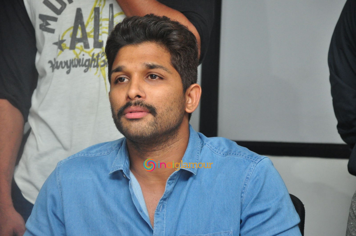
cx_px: 178
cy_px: 118
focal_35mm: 158
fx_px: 1556
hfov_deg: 13.1
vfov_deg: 8.7
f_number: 6.3
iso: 1600
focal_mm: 105
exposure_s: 1/125
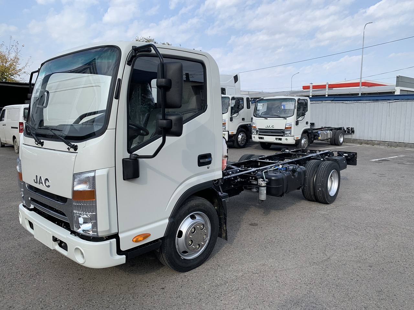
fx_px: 311
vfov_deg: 53.1
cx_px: 207
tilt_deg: -6.5
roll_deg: -0.2
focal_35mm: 26
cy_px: 155
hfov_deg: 67.3
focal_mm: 4.25
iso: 25
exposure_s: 1/1536
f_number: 1.8
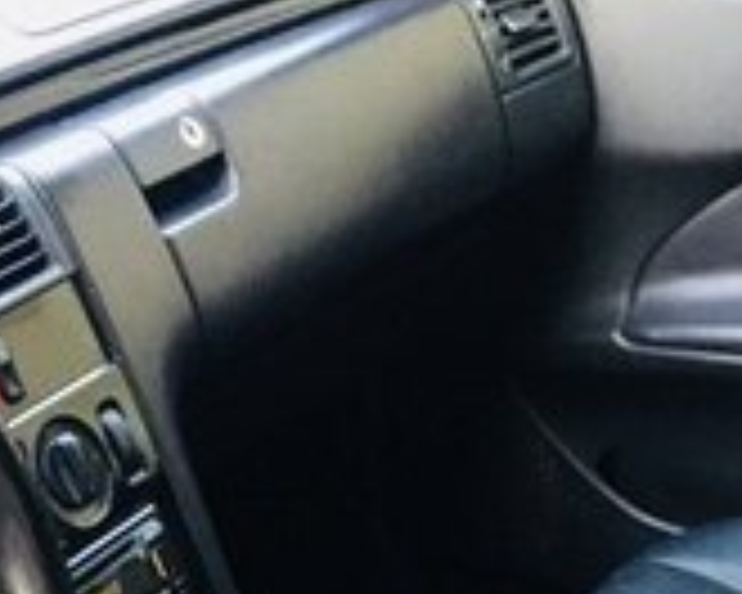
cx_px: 247
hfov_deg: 22.4
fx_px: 1867
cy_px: 1094
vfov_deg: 15.4
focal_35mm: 85
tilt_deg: -41.6
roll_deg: +6.0
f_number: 2.2
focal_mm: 4.15
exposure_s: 1/33
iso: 200
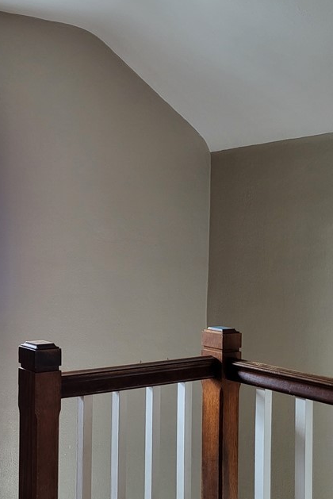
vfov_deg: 44.5
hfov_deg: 28.1
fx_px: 610
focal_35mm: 44
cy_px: 257
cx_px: -22
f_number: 1.8
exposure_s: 1/40
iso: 250
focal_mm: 4.25
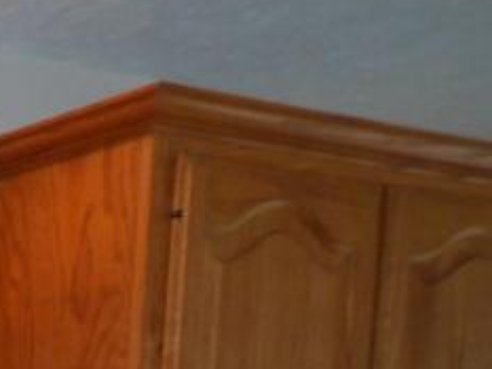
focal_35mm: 110
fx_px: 1564
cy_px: 713
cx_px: -555
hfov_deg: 14.3
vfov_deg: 12.1
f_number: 3.2
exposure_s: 1/25
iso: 200
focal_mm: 4.5
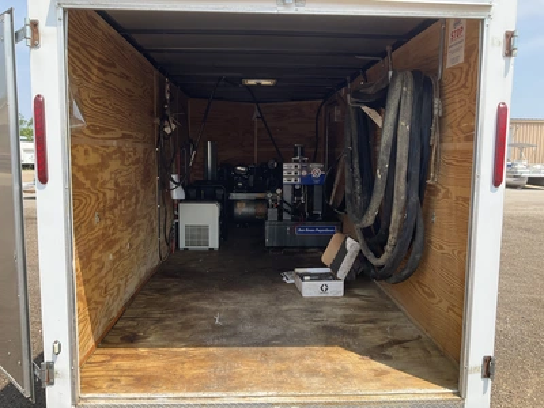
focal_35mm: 29
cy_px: 204
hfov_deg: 61.7
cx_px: 272
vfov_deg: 48.2
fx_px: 456
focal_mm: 3
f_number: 1.8
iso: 25
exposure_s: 1/657
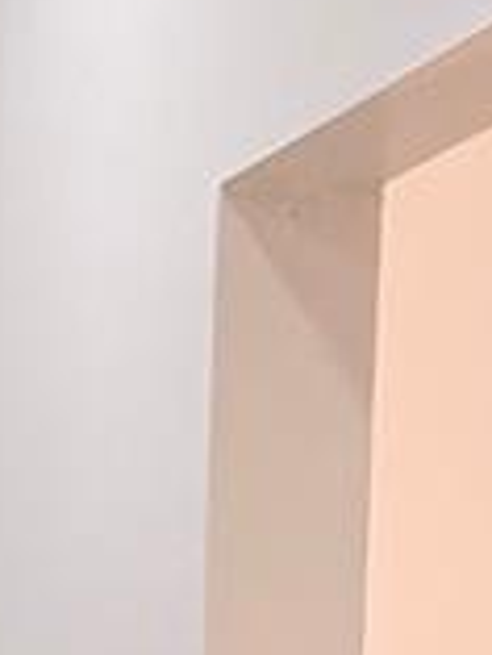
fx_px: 3766
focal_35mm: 199
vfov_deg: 8.8
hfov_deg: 7.0
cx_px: -788
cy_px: 1702
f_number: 1.6
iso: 100
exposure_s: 1/120
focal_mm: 5.96
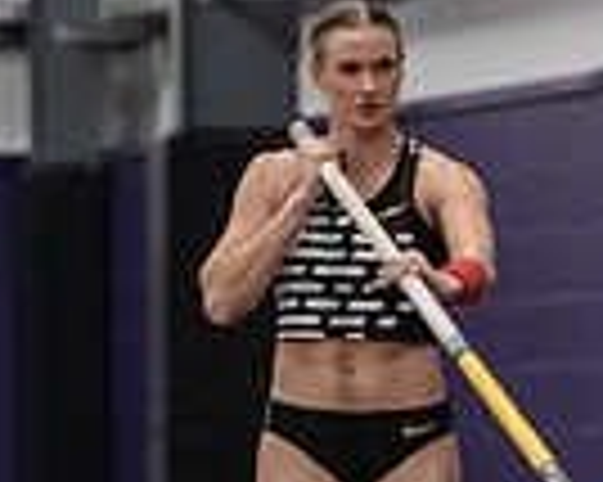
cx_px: 580
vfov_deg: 2.0
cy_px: 457
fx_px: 13803
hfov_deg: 2.5
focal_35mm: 774
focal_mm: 190
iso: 6400
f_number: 2.8
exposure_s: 1/800
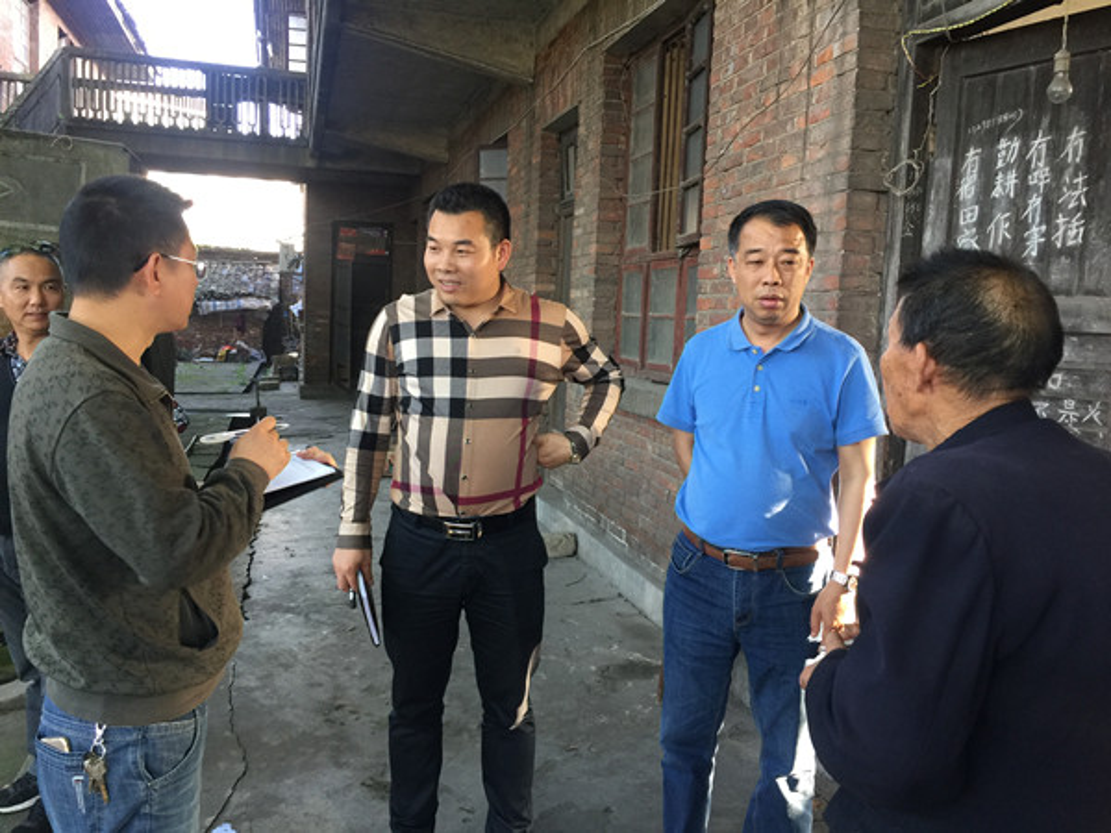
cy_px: 416
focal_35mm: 29
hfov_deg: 61.7
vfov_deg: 48.2
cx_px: 556
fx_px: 931
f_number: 2.2
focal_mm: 4.15
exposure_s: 1/33
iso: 50
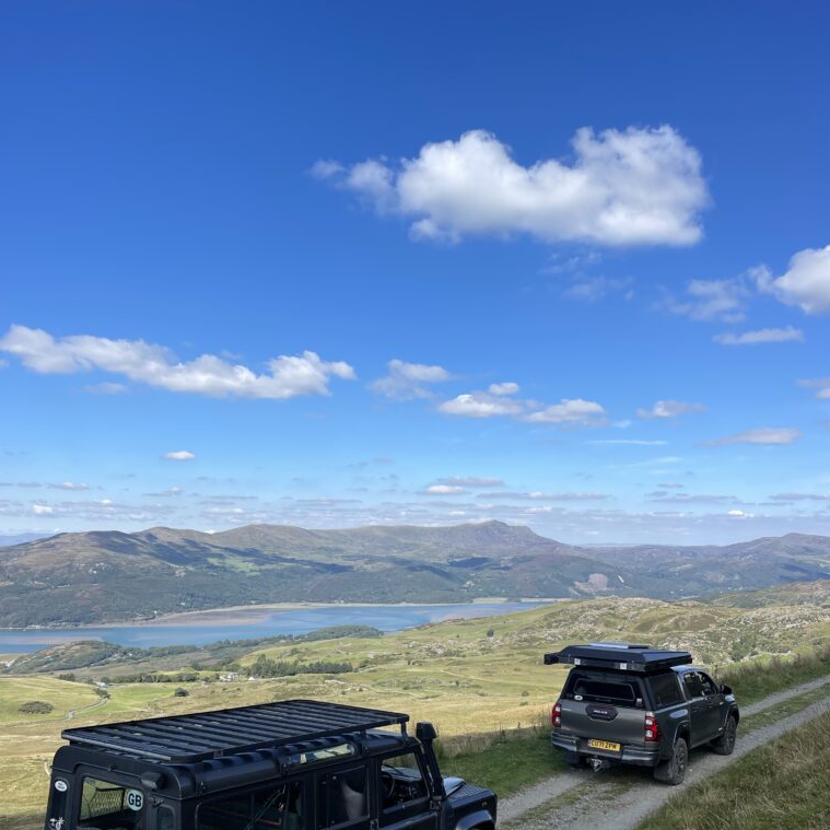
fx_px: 841
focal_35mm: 31
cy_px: 553
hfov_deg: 52.5
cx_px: 413
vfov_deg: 51.6
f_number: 1.6
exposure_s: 1/3922
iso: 32
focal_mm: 5.1
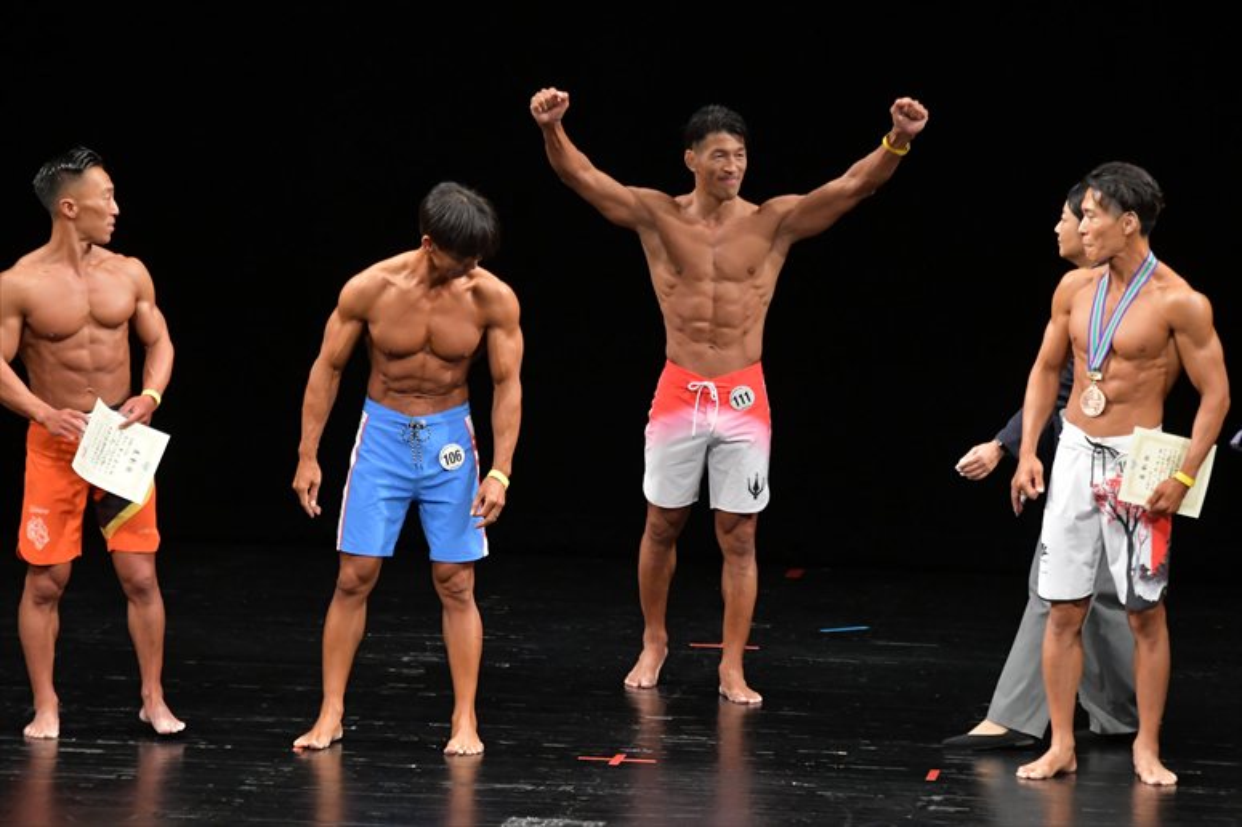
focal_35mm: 255
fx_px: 8793
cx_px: 621
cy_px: 414
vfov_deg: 5.4
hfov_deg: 8.1
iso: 3200
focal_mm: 170
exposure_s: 1/400
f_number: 5.6
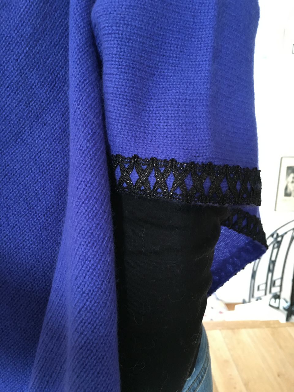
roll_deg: -0.9
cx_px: 147
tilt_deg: -13.5
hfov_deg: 48.2
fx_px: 328
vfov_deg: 61.7
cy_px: 196
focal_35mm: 29
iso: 200
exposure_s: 1/20
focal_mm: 4.15
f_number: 2.2
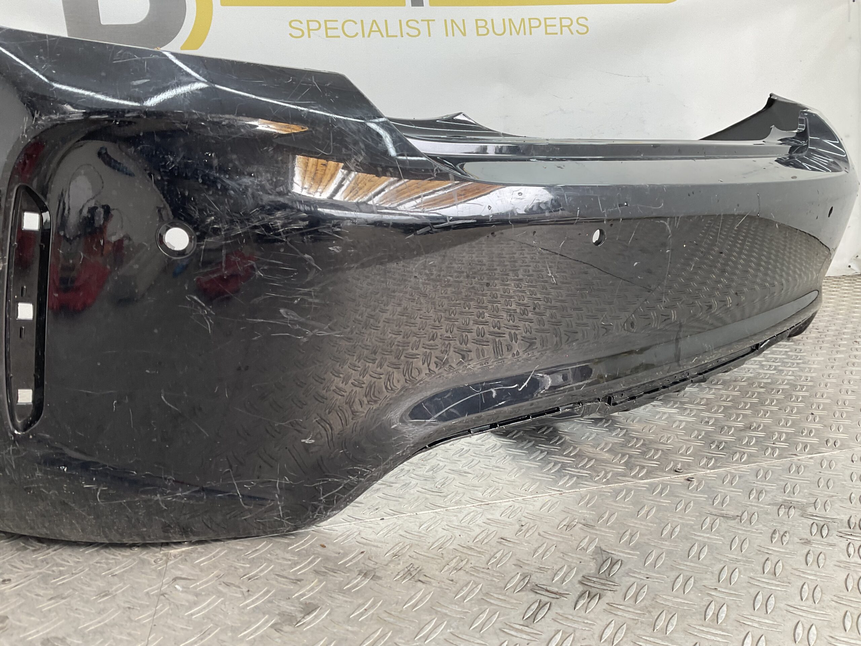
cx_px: 430
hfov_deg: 61.7
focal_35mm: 29
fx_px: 721
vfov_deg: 48.2
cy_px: 323
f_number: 1.8
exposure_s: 1/120
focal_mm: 3
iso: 40
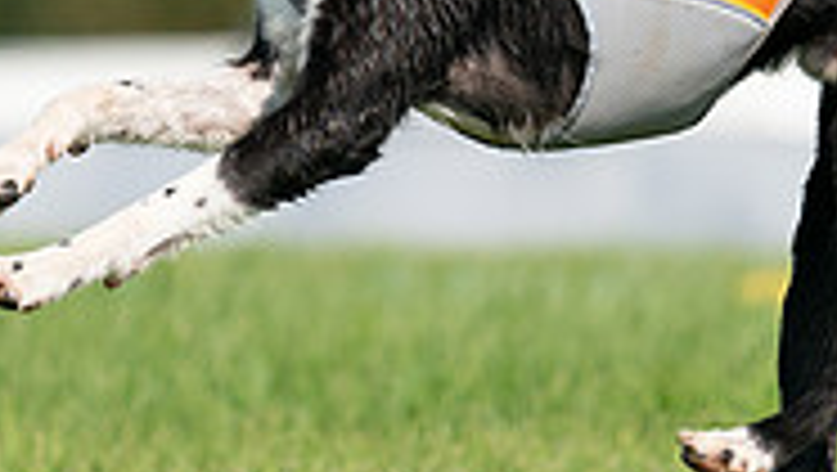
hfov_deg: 1.9
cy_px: -209
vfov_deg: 1.1
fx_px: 24701
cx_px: 572
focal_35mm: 1112
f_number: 6.3
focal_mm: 341
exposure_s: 1/4000
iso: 800
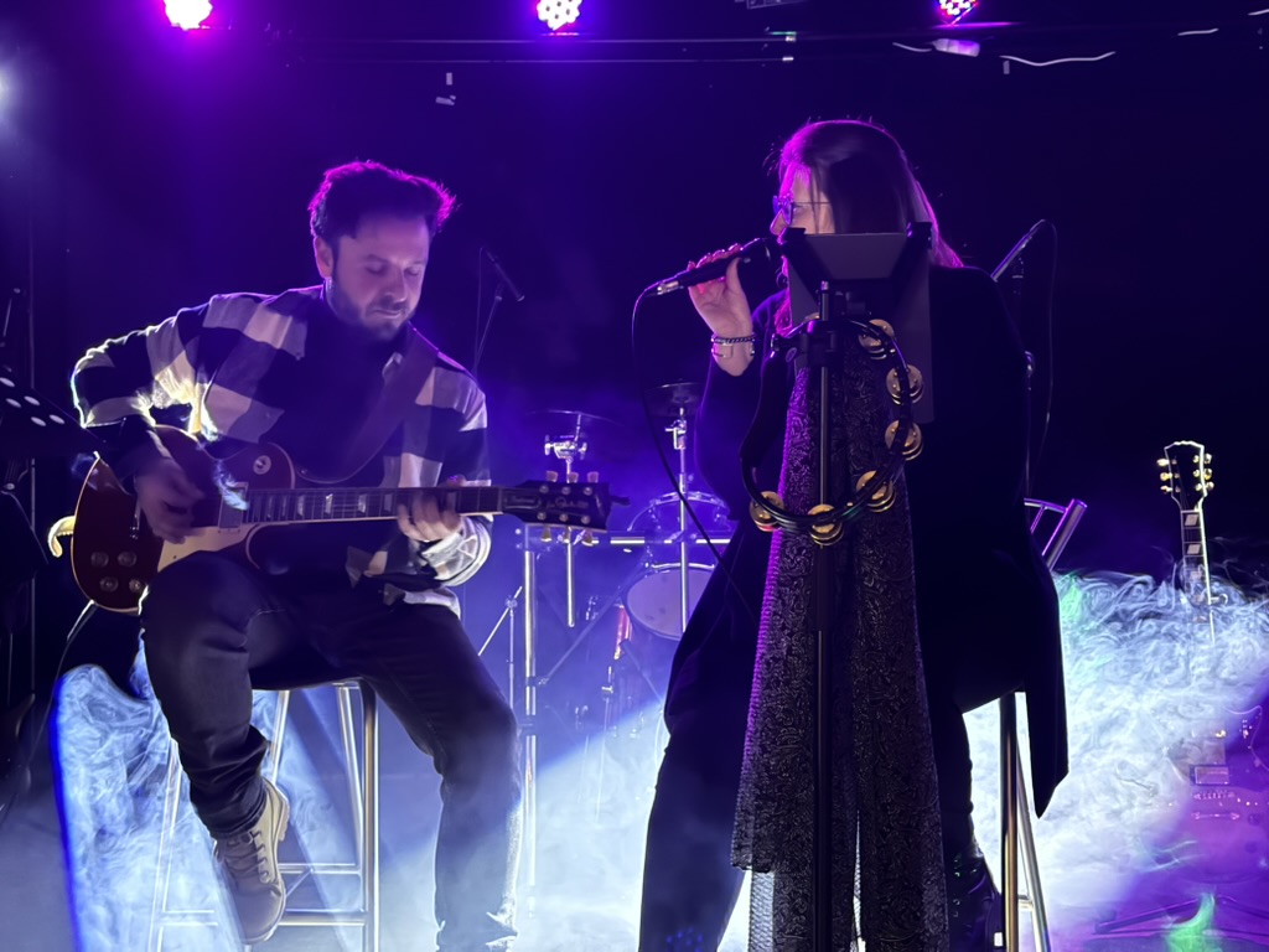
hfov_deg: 39.7
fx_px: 1760
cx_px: 634
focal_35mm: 48
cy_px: 476
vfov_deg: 30.3
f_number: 1.78
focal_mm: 6.76
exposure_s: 1/15
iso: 800
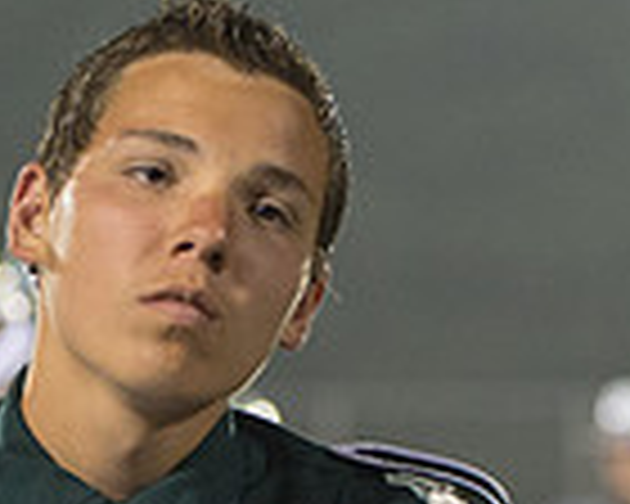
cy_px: 683
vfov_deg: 2.6
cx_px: 214
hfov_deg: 3.2
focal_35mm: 600
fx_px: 11187
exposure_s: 1/160
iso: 4000
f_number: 4.8
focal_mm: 125
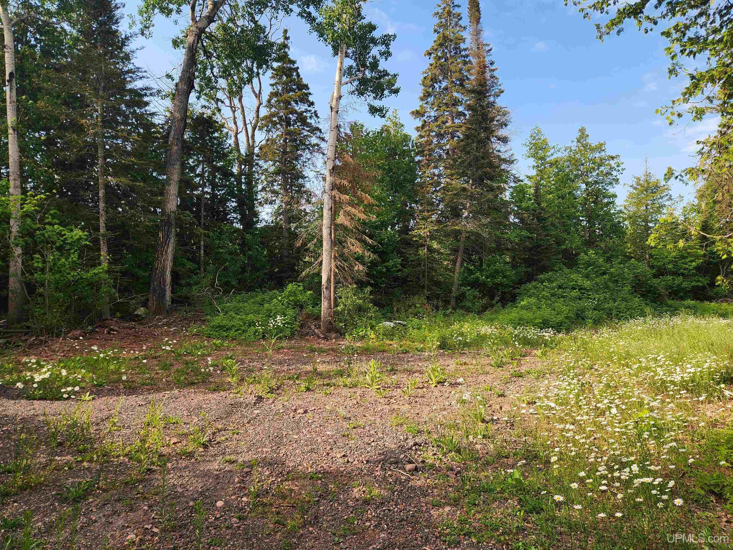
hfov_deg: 73.9
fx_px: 487
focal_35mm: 23
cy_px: 275
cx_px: 366
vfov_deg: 58.9
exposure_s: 1/538
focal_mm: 5.4
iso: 20
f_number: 1.8
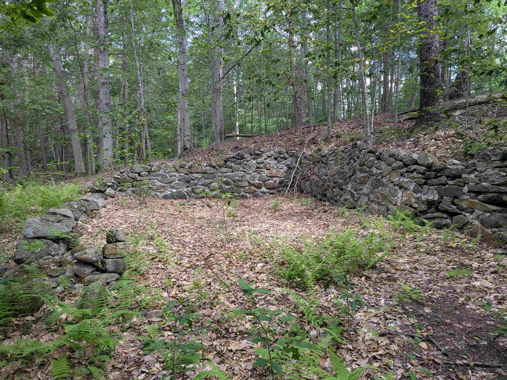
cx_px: 254
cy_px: 190
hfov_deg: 71.6
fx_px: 352
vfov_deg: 56.8
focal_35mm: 24
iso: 46
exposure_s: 1/87.4
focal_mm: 4.53
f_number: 1.7
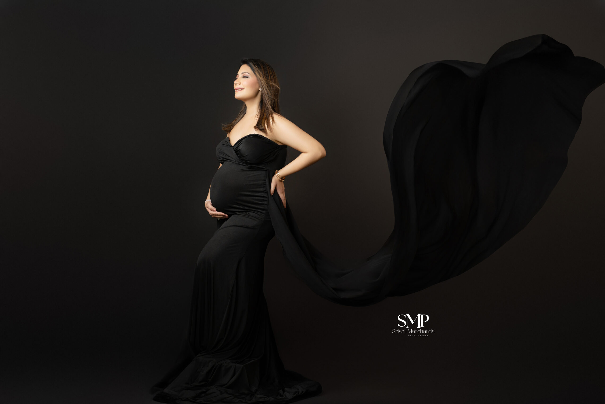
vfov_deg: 24.6
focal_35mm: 55
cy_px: 202
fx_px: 924
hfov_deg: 36.2
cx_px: 302
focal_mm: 55
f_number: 2.8
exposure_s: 1/100
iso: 320
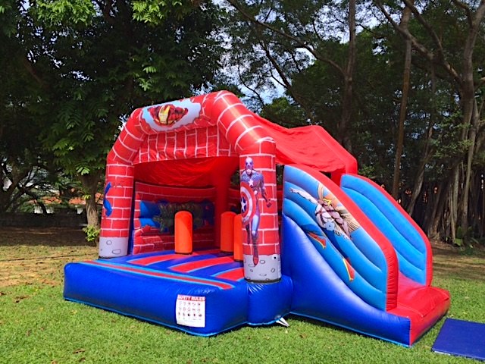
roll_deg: -0.6
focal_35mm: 29
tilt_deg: +1.4
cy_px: 182
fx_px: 406
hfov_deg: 61.7
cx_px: 242
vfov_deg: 48.2
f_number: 2.2
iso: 32
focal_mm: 4.15
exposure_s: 1/1172
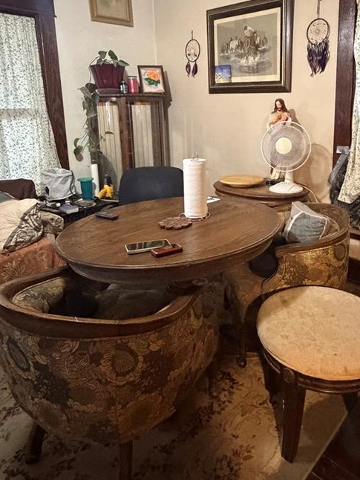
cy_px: 177
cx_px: 243
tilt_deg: -9.8
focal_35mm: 26
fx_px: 360
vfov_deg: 66.2
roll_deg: +0.0
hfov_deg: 52.0
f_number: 2.2
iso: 1000
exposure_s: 1/40
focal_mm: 2.22
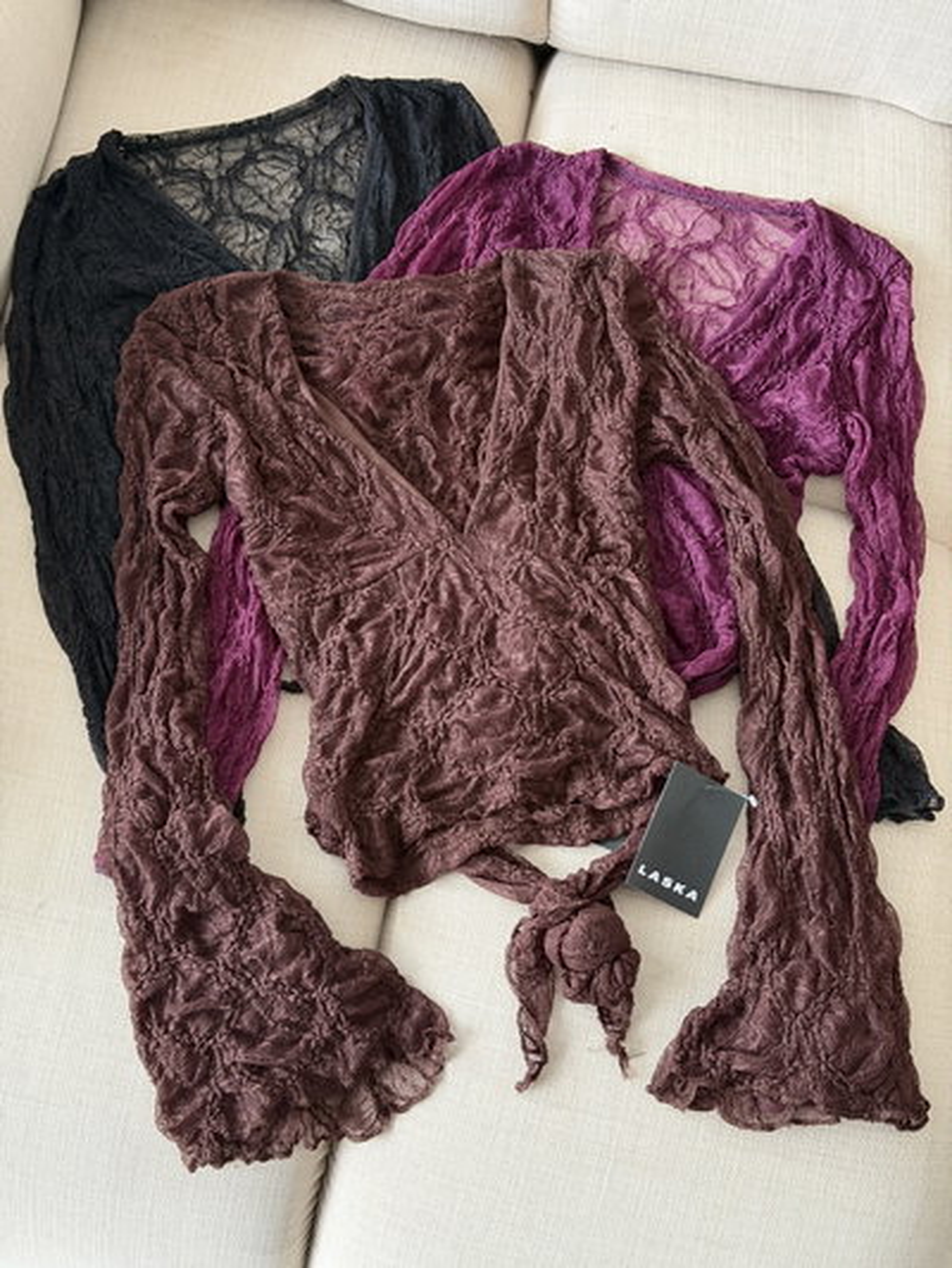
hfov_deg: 30.3
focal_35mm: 48
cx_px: 476
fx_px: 1759
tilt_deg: -62.8
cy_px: 634
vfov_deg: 39.6
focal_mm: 6.76
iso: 640
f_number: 1.78
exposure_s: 1/30
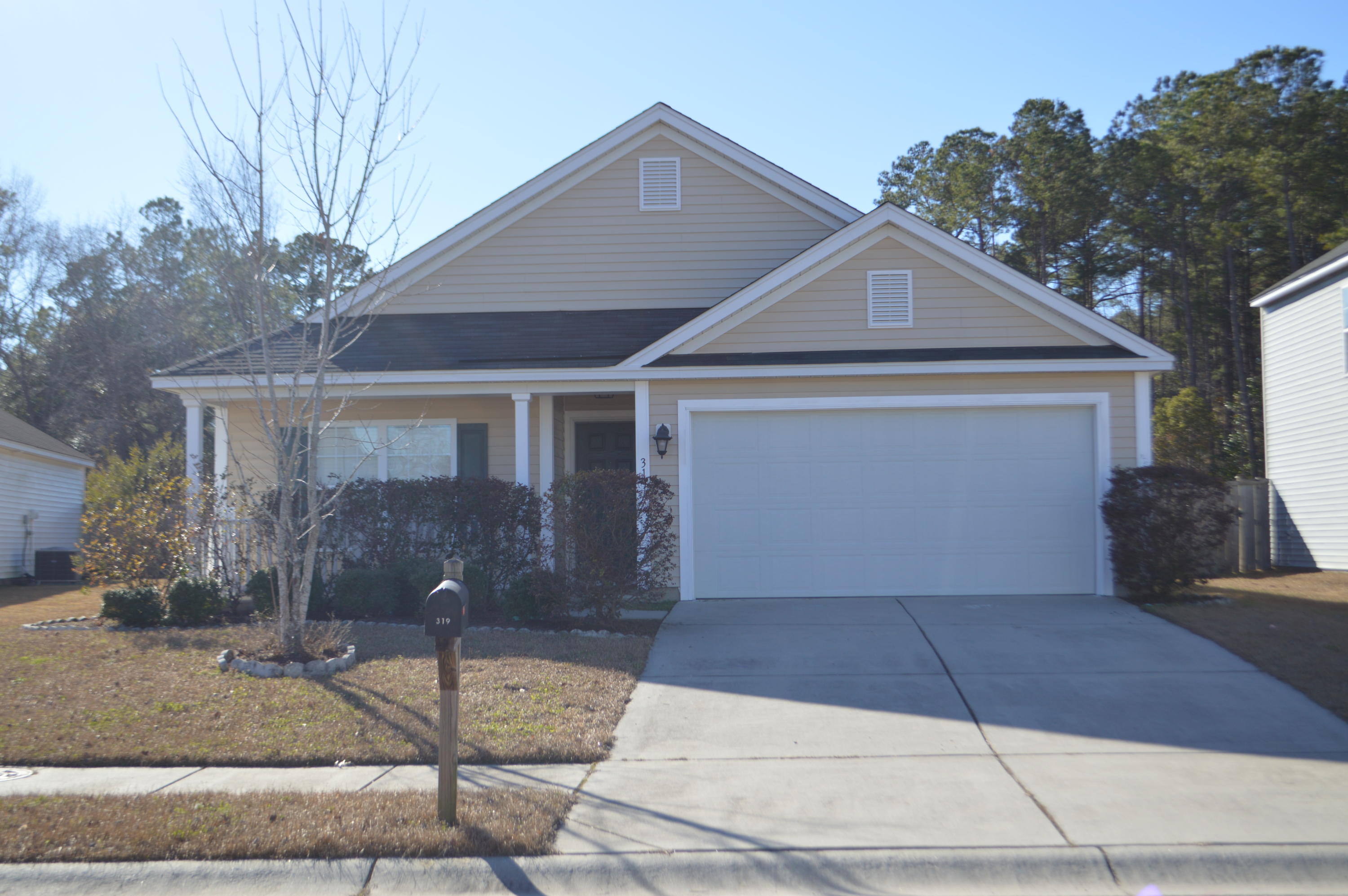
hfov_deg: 49.6
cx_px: 674
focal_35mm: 39
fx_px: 1459
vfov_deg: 34.1
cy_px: 448
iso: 100
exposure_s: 1/400
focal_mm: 26
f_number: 4.2
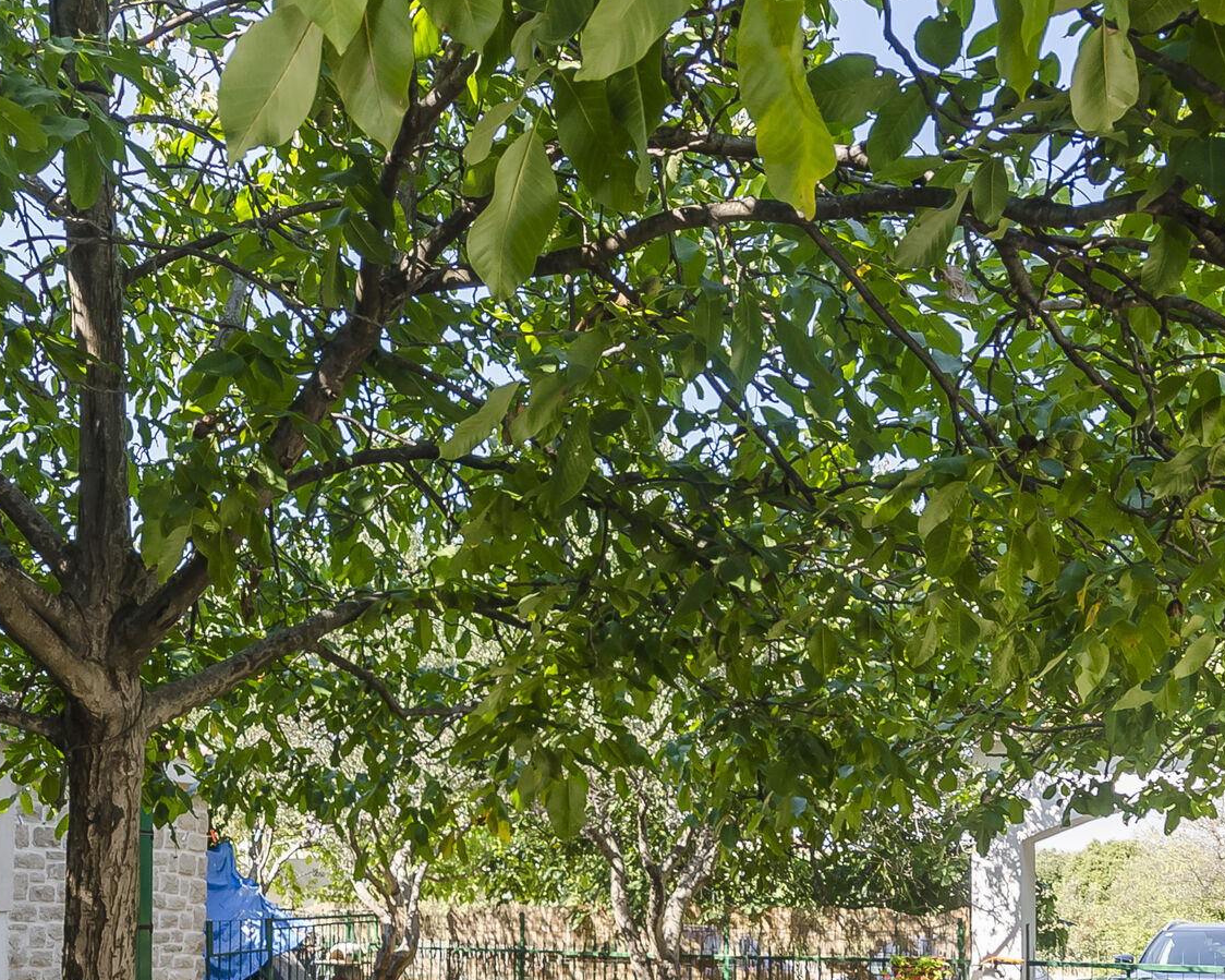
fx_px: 1269
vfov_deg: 39.9
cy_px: 830
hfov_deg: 51.2
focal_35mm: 35
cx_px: 498
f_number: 5.6
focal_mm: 10
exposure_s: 1/125
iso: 140
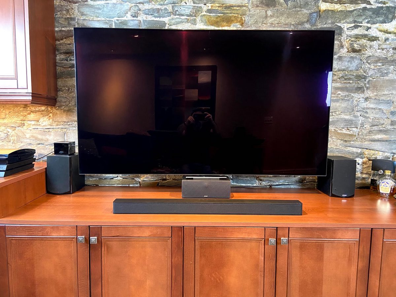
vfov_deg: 53.1
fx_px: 297
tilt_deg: -6.8
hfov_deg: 67.3
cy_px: 148
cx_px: 198
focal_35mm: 26
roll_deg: -0.4
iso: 500
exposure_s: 1/30
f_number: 1.8
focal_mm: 4.25
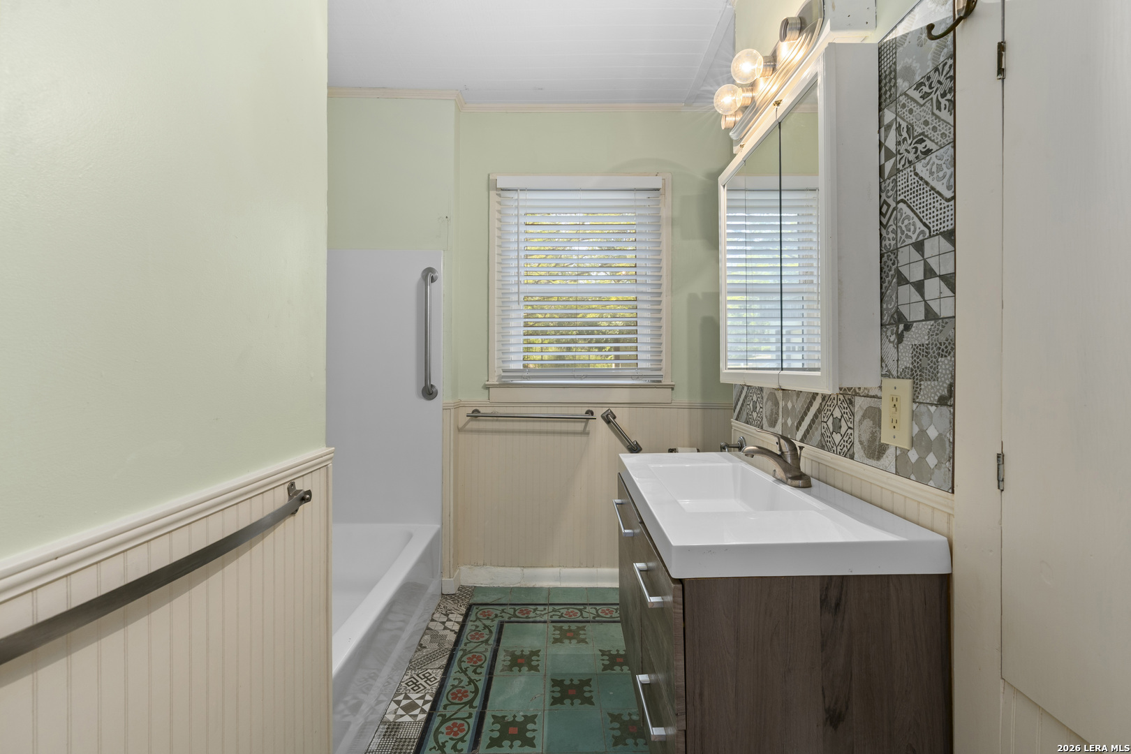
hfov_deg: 96.7
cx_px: 566
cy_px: 377
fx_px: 503
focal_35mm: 16
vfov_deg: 73.7
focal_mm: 16
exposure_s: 1/2.5
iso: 320
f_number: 7.1
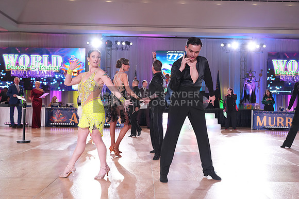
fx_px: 291
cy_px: 100
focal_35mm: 35
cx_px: 150
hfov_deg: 54.4
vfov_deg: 37.9
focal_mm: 35
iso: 3200
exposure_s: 1/500
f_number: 4
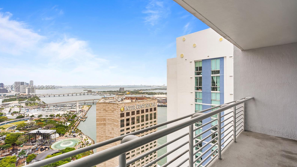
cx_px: 147
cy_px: 87
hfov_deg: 95.9
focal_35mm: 17
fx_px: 134
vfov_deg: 63.9
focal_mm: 16
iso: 100
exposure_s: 1/60
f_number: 5
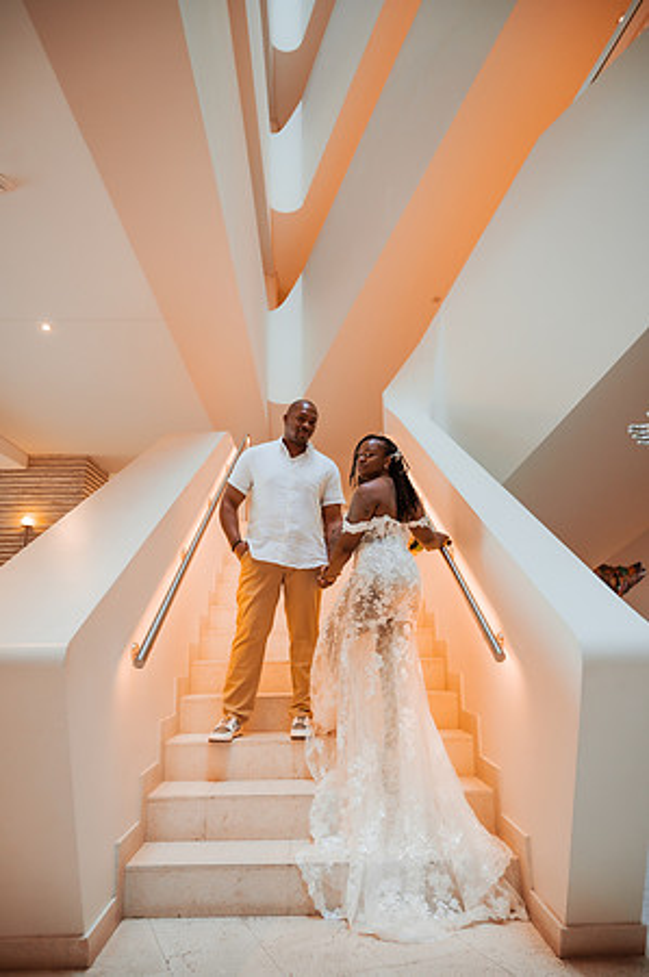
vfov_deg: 73.8
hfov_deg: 53.0
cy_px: 488
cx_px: 324
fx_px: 650
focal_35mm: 24
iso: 800
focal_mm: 24
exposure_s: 1/50
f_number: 4
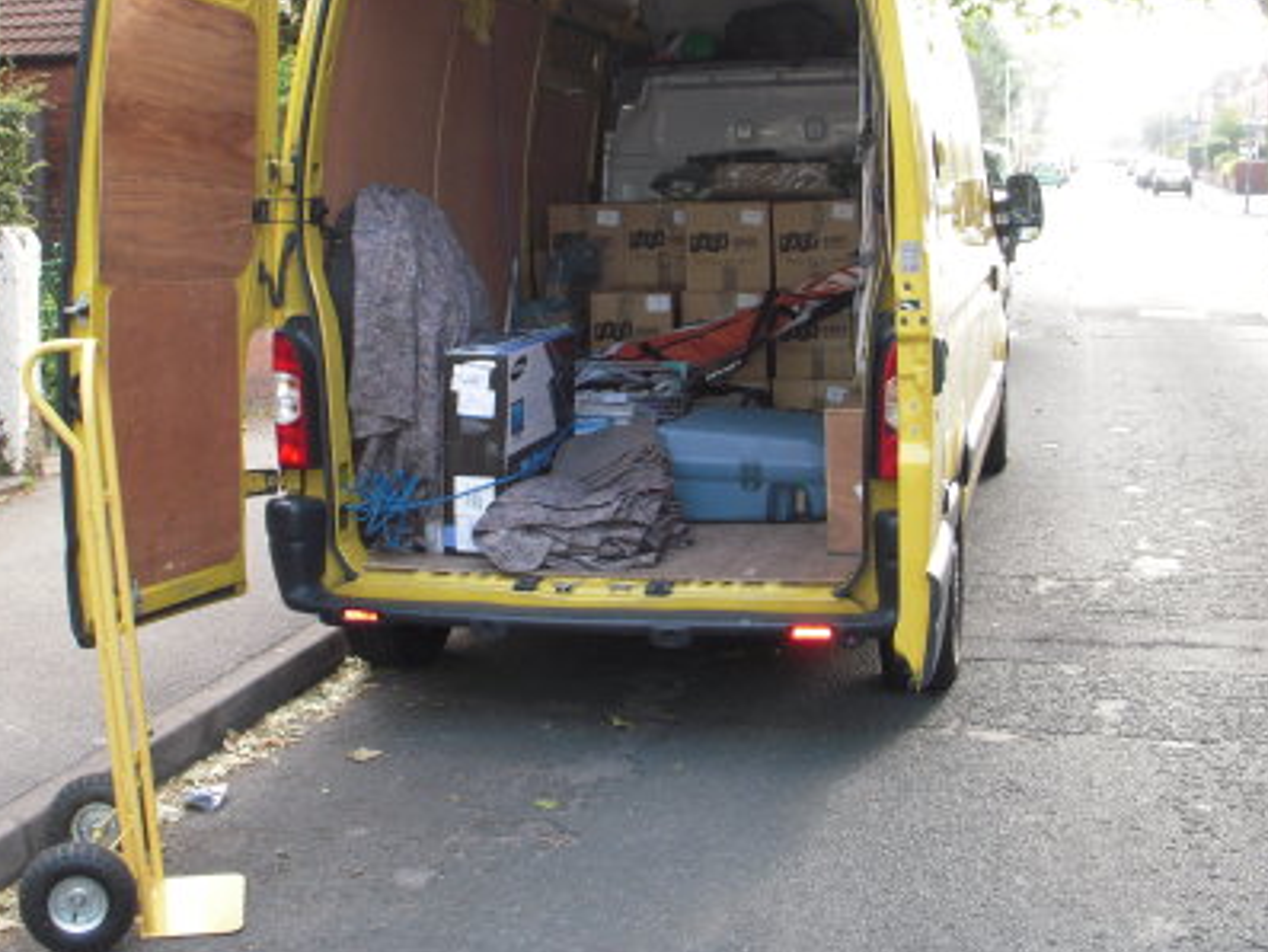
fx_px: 1795
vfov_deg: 29.5
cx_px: 521
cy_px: 342
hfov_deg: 38.8
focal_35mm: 49
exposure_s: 1/60
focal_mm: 6.3
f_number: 3.3
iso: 100
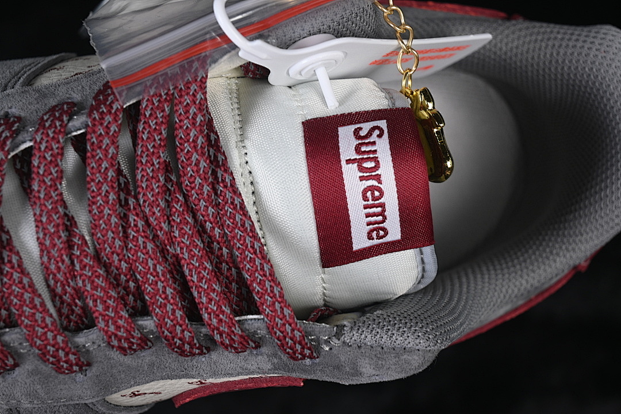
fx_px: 1294
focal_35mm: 75
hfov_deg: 27.0
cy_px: 207
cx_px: 310
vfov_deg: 18.2
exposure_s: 1/60
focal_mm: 50
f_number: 7.1
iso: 160
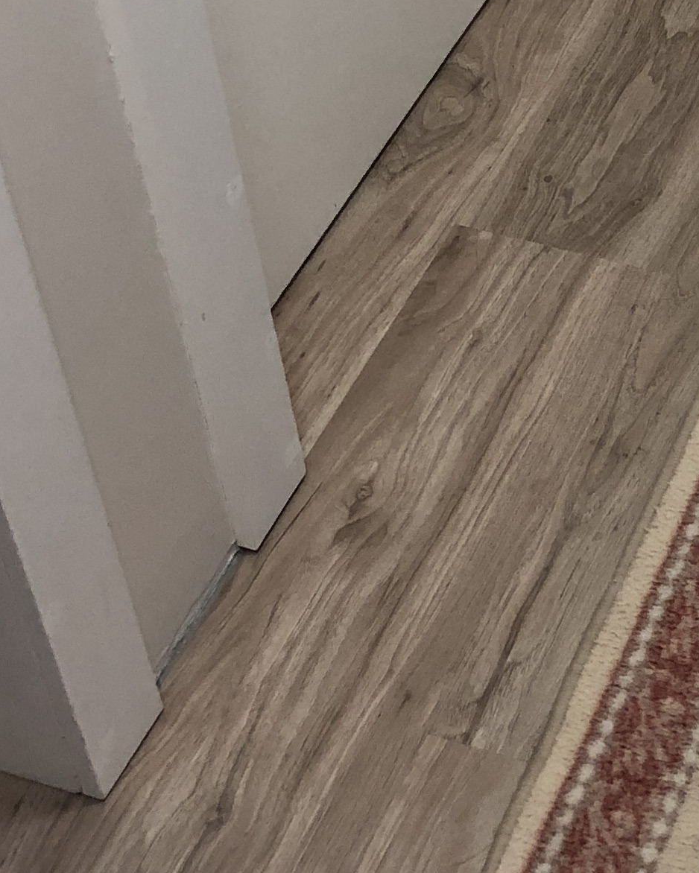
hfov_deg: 15.5
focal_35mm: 94
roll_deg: -5.3
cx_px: 947
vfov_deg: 19.9
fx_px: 2430
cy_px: 40
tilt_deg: -40.2
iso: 40
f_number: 1.8
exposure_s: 1/30
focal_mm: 4
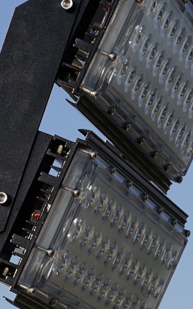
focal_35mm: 255
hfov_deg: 5.1
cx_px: 166
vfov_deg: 8.2
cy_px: 177
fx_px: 2146
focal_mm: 59
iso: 100
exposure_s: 1/200
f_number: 11
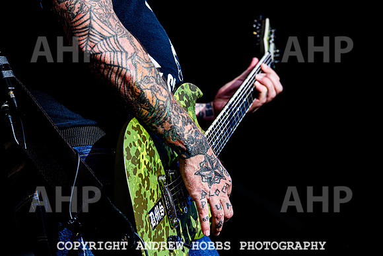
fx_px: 2830
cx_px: 198
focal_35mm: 266
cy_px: 159
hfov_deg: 7.7
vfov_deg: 5.2
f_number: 4.5
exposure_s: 1/2000
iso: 320
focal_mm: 200
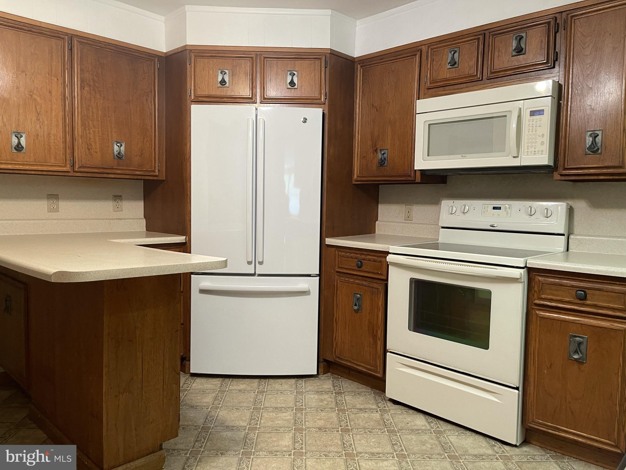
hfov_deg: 67.3
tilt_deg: -4.5
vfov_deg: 53.1
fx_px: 470
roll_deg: -1.7
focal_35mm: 26
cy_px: 235
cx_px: 313
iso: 160
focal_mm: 5.1
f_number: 1.6
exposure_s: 1/60
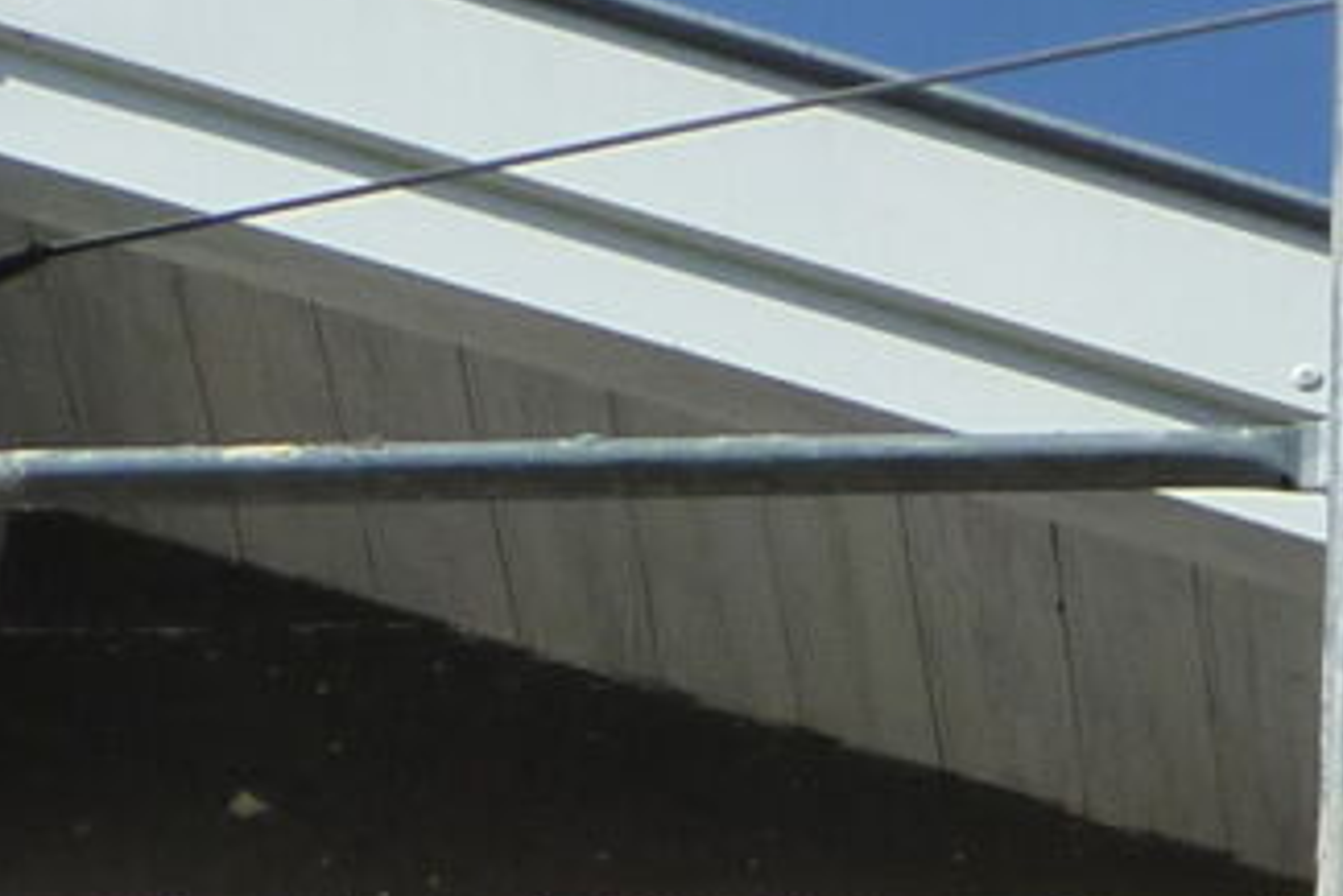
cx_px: 2570
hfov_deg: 6.7
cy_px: 2998
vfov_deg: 4.3
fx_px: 11233
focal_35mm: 301
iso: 125
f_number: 5.6
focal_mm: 8.3
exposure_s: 1/500
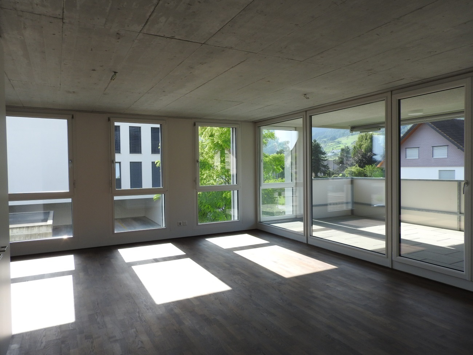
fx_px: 328
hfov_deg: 71.6
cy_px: 178
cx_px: 236
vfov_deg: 56.8
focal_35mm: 24
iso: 100
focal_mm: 4.3
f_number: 3.8
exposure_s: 1/200
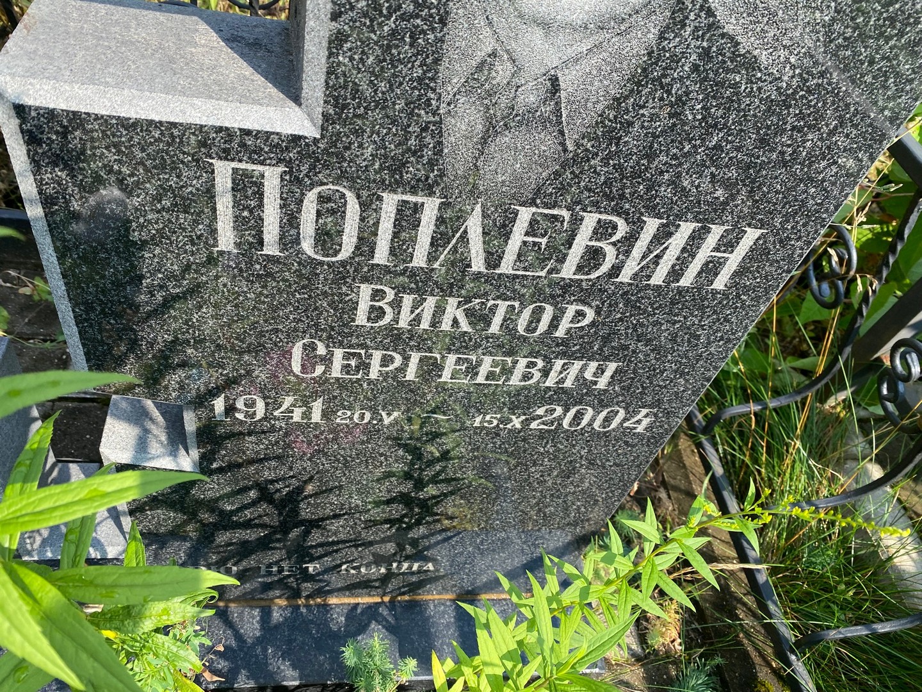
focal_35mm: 26
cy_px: 346
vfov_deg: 53.1
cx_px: 461
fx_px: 693
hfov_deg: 67.3
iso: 32
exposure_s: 1/810
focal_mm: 4.25
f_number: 1.8
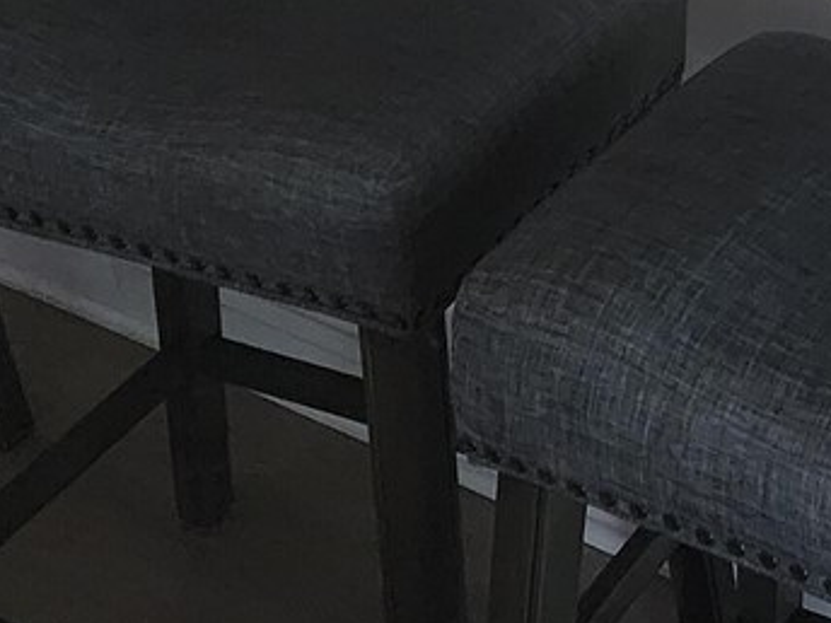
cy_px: -582
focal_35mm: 107
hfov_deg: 17.2
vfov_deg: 12.4
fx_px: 2569
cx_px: 1114
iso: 1000
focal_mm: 6.4
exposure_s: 1/120
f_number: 1.8
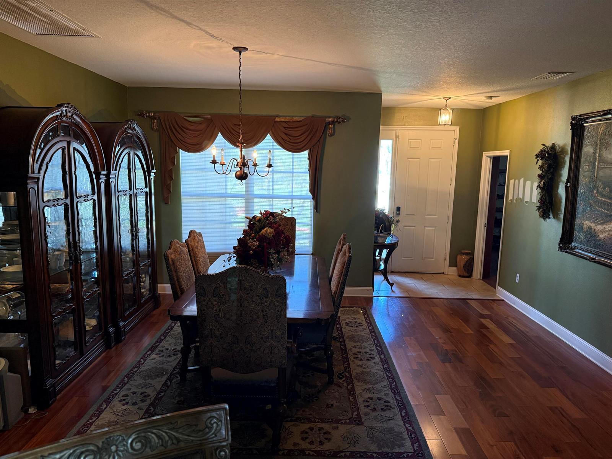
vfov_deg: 56.8
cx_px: 306
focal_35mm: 24
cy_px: 230
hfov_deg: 71.6
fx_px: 424
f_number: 1.78
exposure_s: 1/60
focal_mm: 6.76
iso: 400
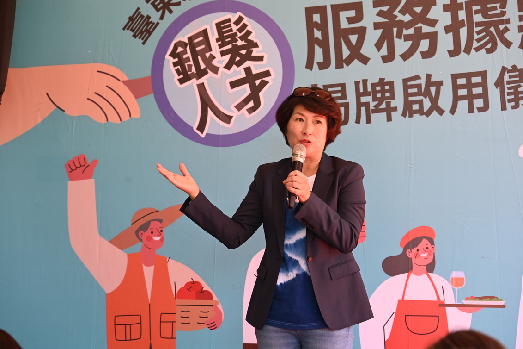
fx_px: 1525
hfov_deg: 19.5
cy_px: 174
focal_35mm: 105
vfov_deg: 13.0
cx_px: 262
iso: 640
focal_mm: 105
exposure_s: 1/125
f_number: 6.3
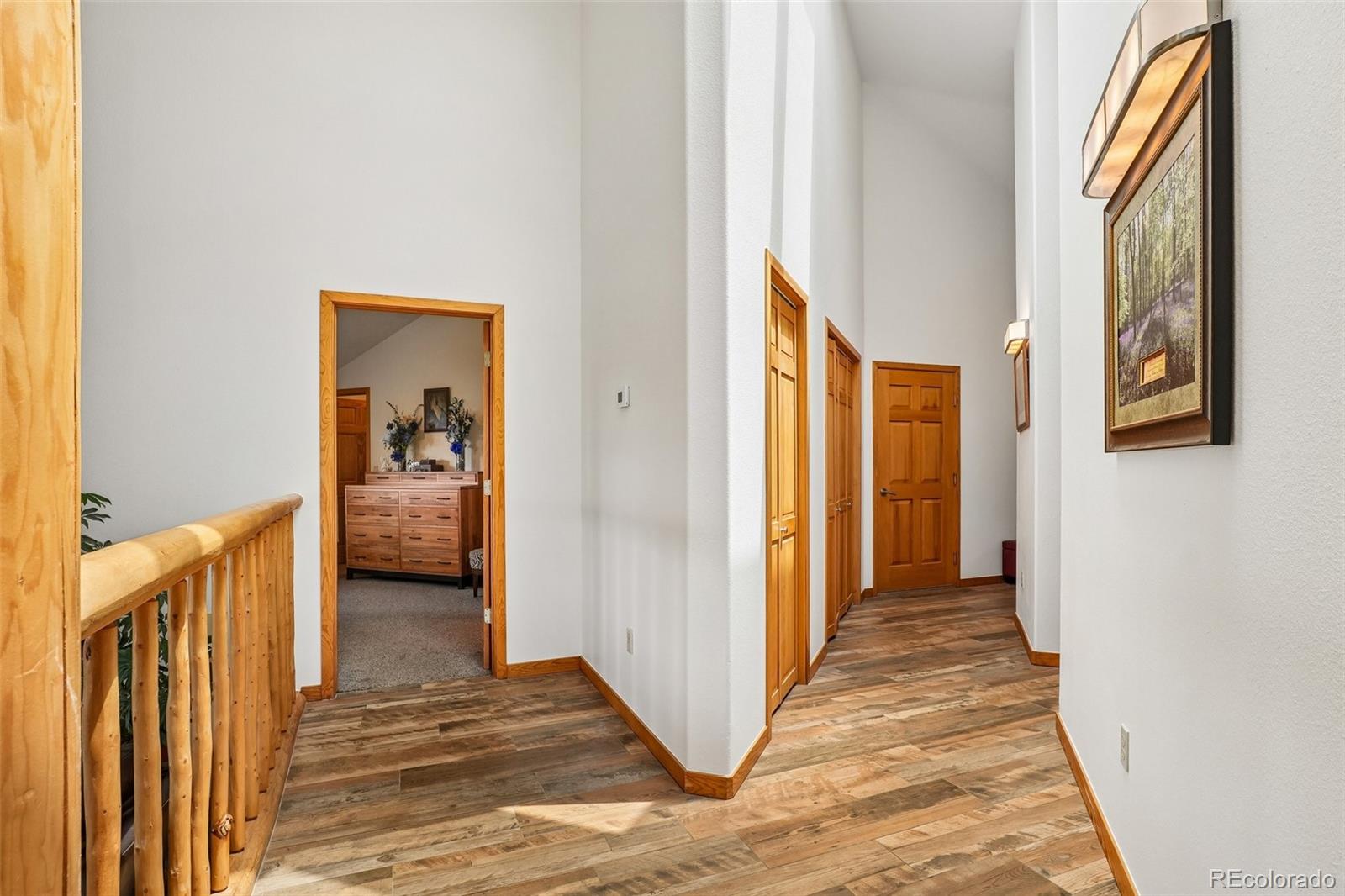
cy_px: 448
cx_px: 672
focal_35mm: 16
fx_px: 616
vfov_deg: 72.0
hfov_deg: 95.0
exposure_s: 1/30
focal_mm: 11
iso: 125
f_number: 8
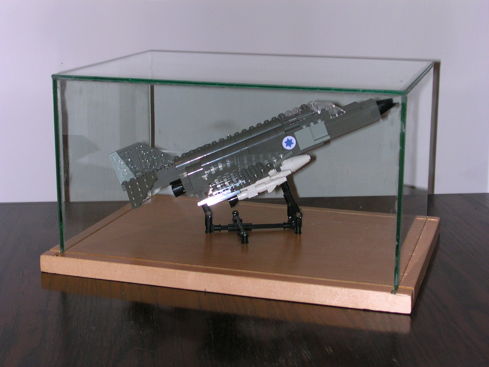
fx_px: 904
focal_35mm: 64
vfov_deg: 22.9
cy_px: 184
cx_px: 244
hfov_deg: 30.3
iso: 100
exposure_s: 1/60
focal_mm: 9.7
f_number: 3.5
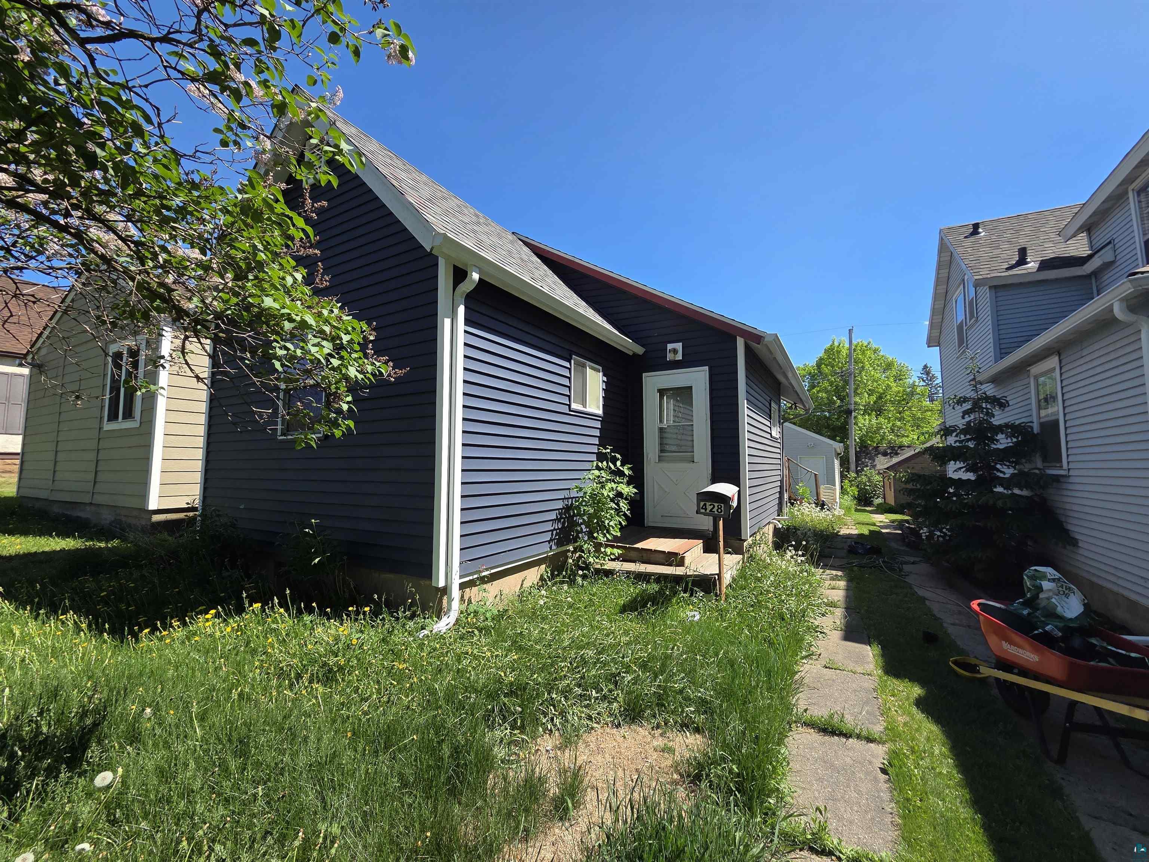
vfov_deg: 89.9
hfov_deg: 106.2
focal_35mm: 13
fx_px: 432
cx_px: 574
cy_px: 431
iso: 50
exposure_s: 1/1189
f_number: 2.2
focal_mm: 2.2
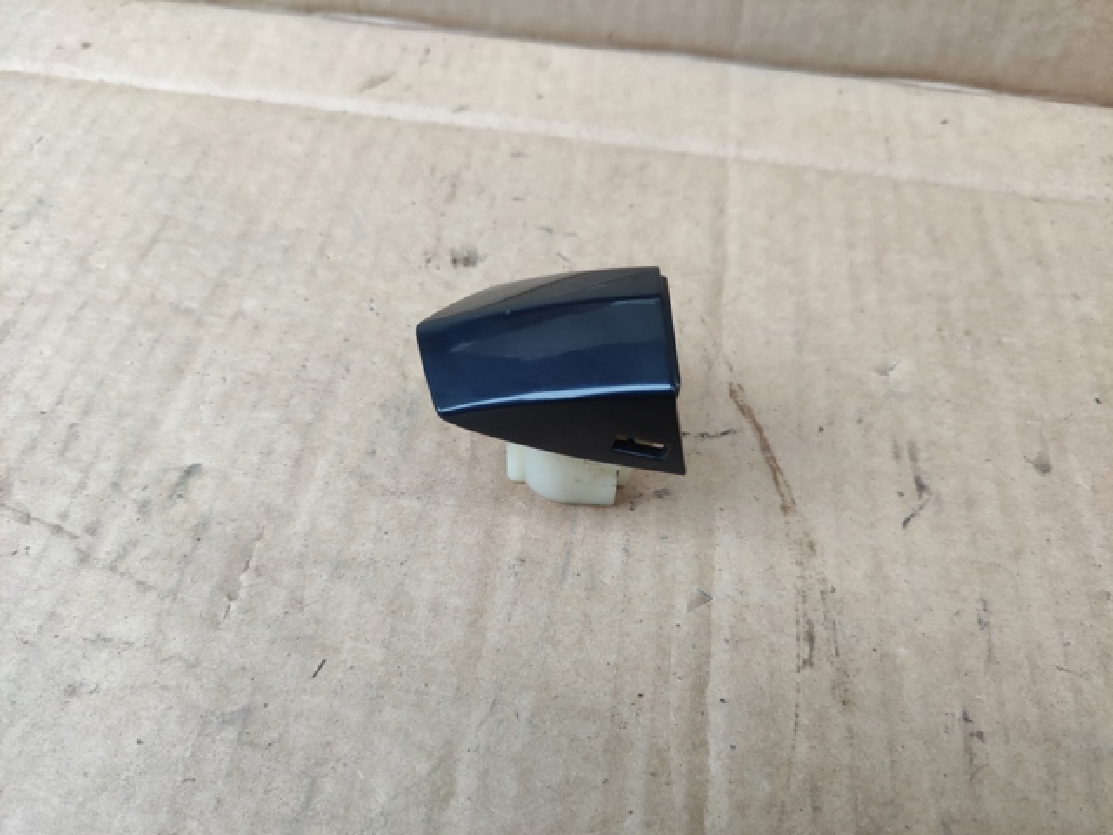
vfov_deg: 54.9
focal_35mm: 25
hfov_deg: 69.4
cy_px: 418
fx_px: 804
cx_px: 556
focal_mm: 5.43
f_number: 1.89
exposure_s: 1/120
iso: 197
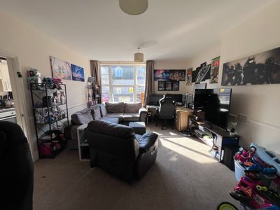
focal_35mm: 13
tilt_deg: -6.5
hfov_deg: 106.2
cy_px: 105
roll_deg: +1.3
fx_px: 105
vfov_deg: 89.9
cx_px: 140
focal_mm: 1.57
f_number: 1.8
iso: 32
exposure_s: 1/99
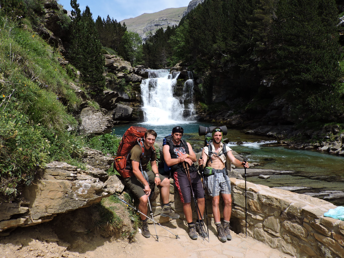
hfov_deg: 63.4
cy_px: 129
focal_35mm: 28
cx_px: 172
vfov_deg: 49.7
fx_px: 278
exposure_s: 1/1250
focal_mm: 5
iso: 100
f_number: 3.1
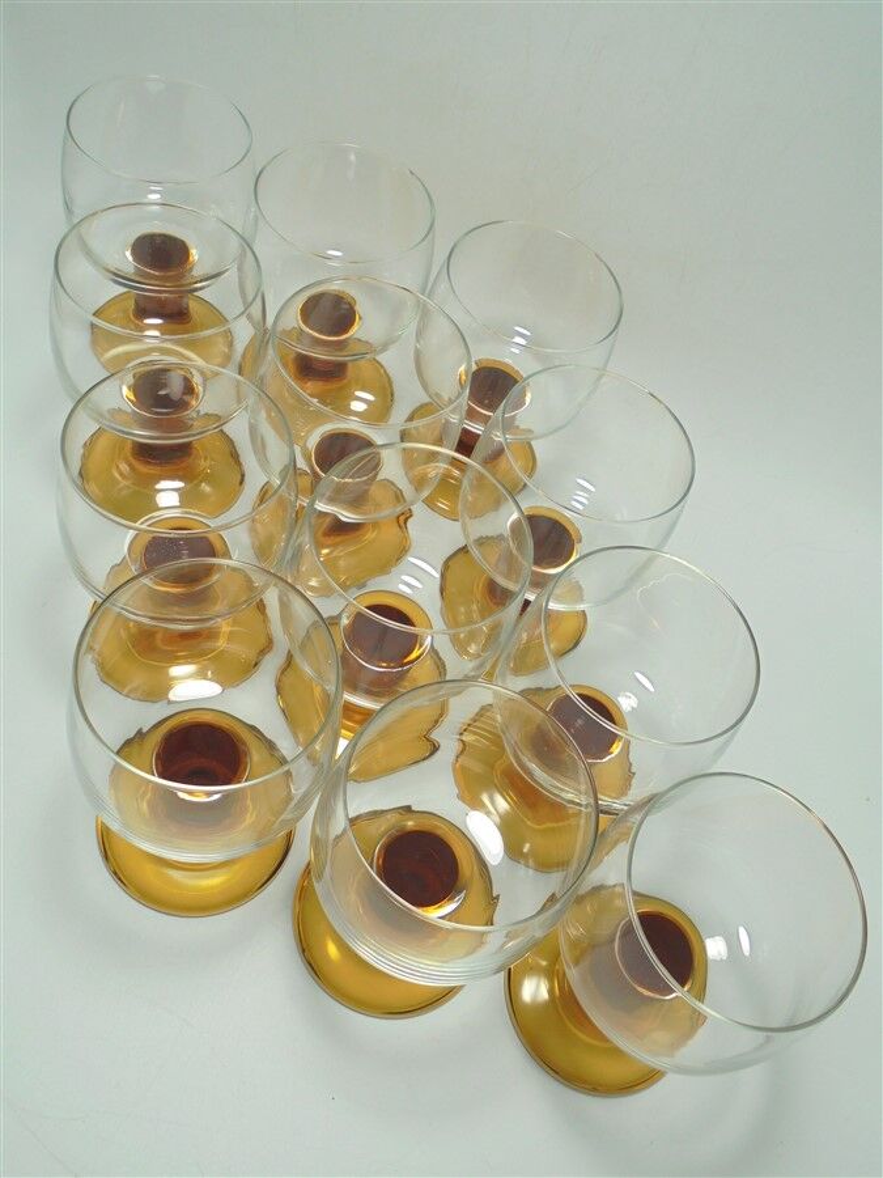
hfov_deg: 48.2
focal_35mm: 29
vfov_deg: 61.7
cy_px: 589
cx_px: 442
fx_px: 986
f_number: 3.7
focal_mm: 5.3
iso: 100
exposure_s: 1/125
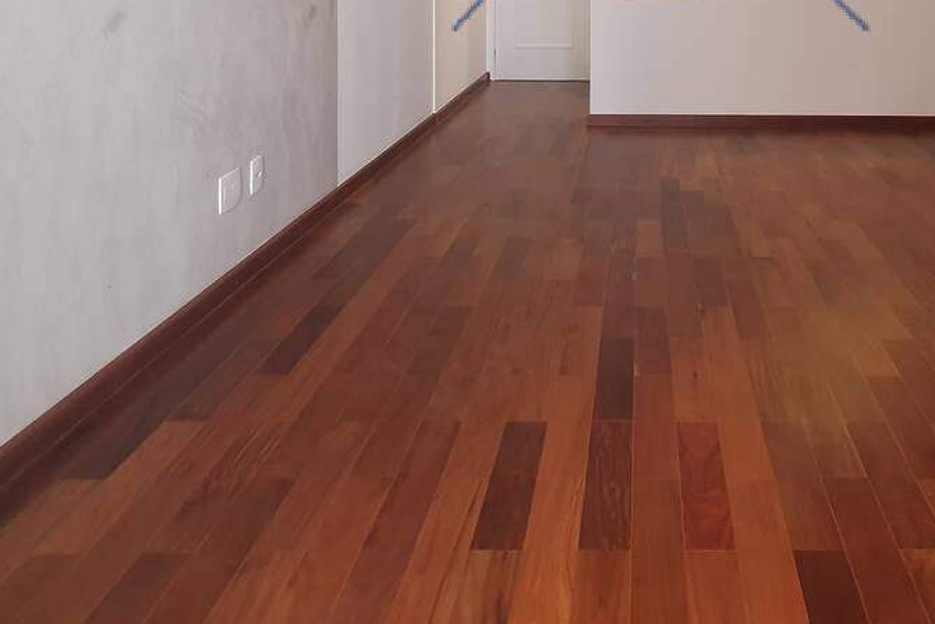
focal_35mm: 29
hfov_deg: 61.5
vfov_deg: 37.7
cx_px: 648
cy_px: -58
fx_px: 753
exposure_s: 1/60
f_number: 2.2
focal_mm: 1.8
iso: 100
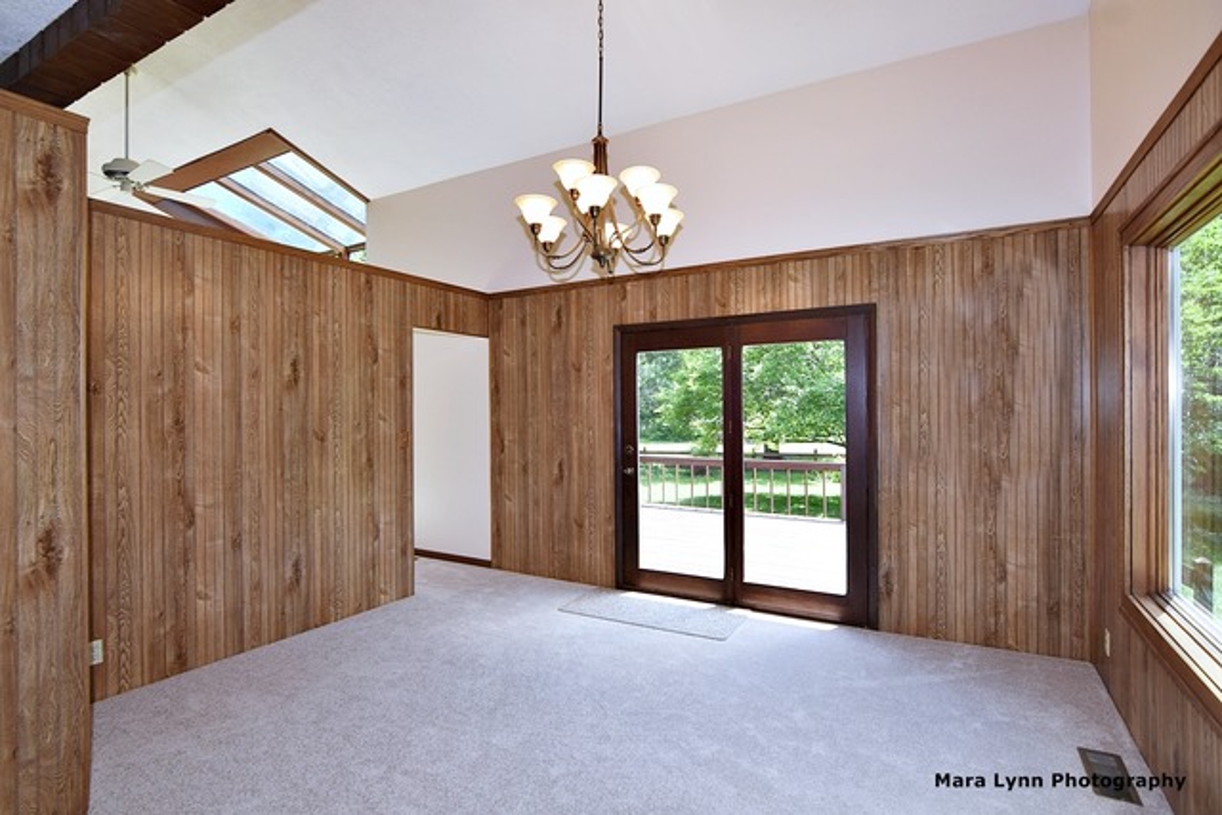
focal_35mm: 17
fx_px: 586
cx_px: 611
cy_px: 408
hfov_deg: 92.4
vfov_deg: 69.7
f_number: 5.6
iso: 160
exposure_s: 1/125
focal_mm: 11.5
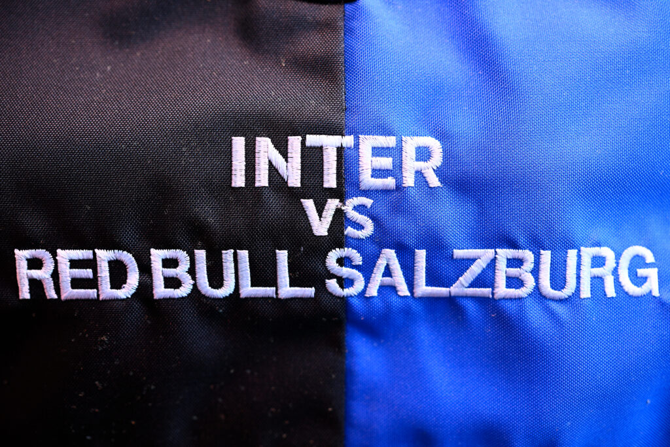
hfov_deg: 54.4
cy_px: 224
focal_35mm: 35
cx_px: 335
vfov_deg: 37.9
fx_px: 651
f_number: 2.8
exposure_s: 1/100
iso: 250
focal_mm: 35
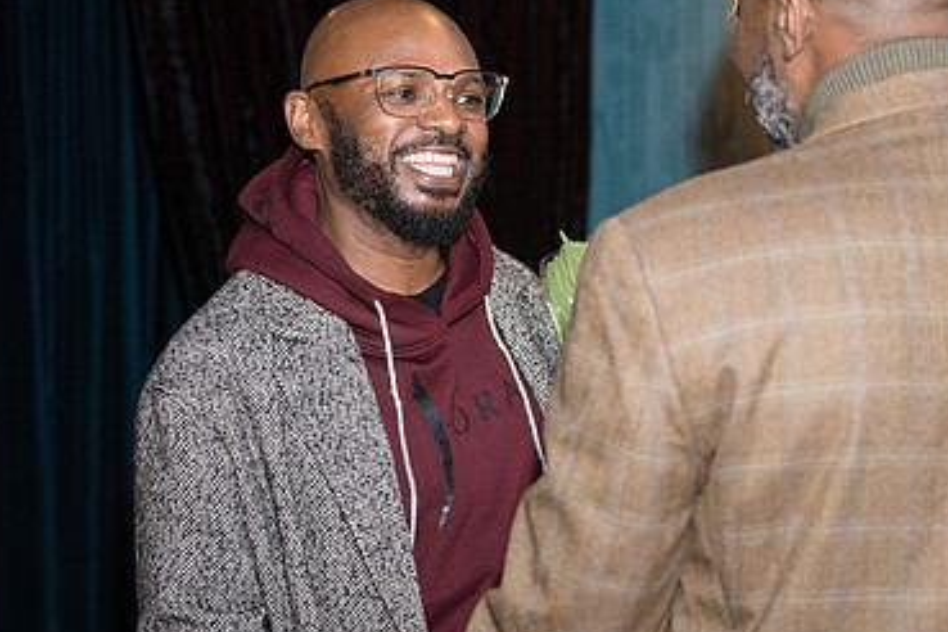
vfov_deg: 12.5
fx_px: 2896
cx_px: 460
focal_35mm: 110
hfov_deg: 18.6
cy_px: 346
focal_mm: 70
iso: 3200
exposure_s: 1/125
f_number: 4
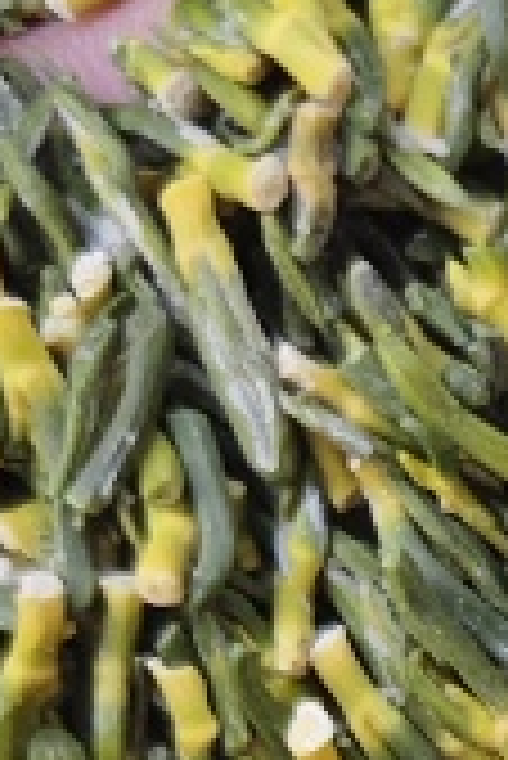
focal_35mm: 151
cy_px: 1545
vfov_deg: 12.0
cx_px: 1187
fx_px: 3189
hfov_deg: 8.4
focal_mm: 5.56
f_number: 1.88
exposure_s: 1/436
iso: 428
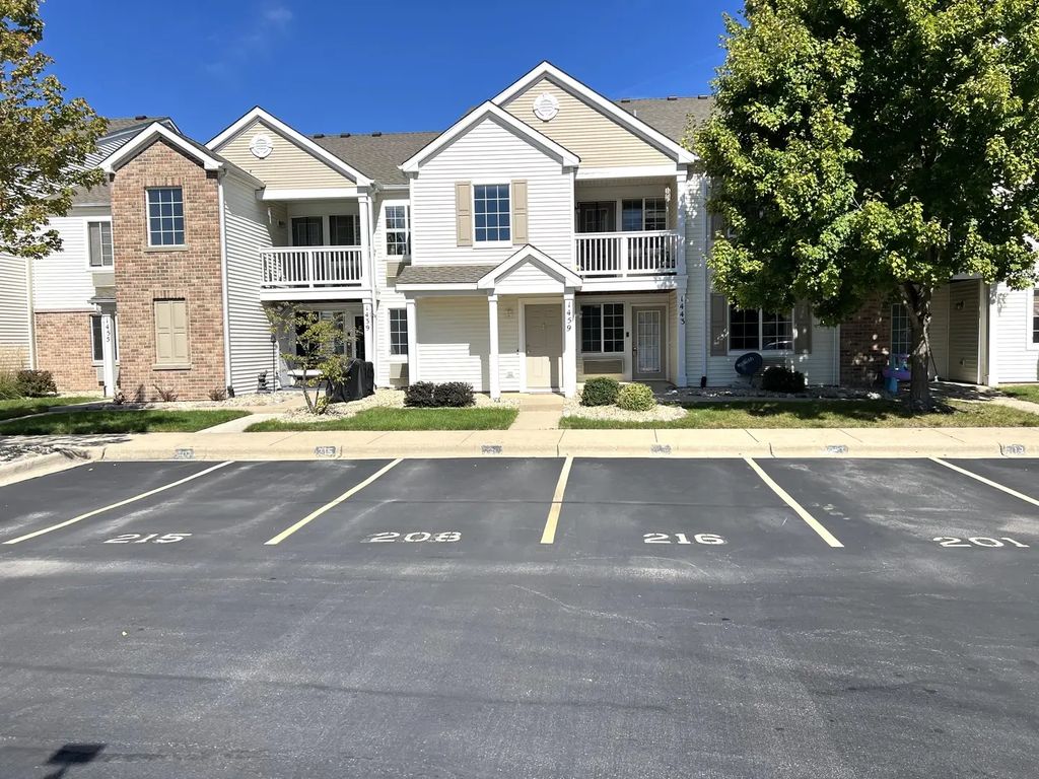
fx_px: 780
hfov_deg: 67.3
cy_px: 390
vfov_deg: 53.1
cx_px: 520
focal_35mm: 26
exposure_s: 1/5882
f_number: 1.5
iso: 50
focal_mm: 5.7
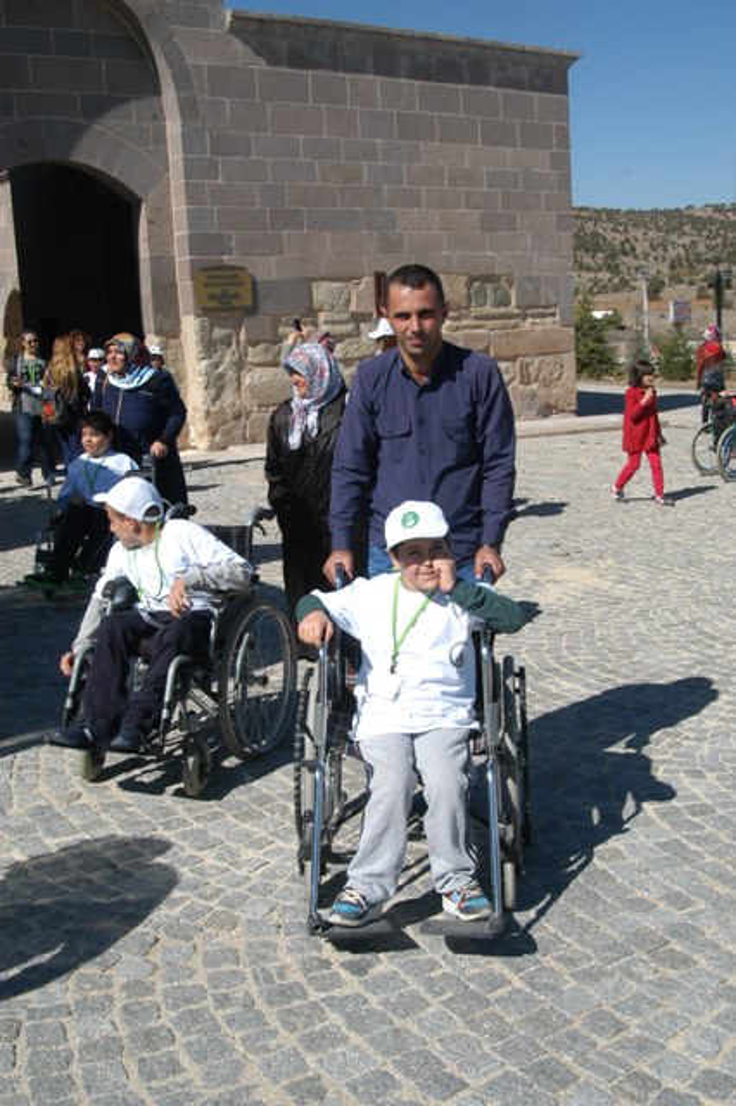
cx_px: 368
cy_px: 553
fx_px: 1105
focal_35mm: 36
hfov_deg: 36.8
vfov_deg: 53.2
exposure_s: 1/350
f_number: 9.5
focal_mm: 24
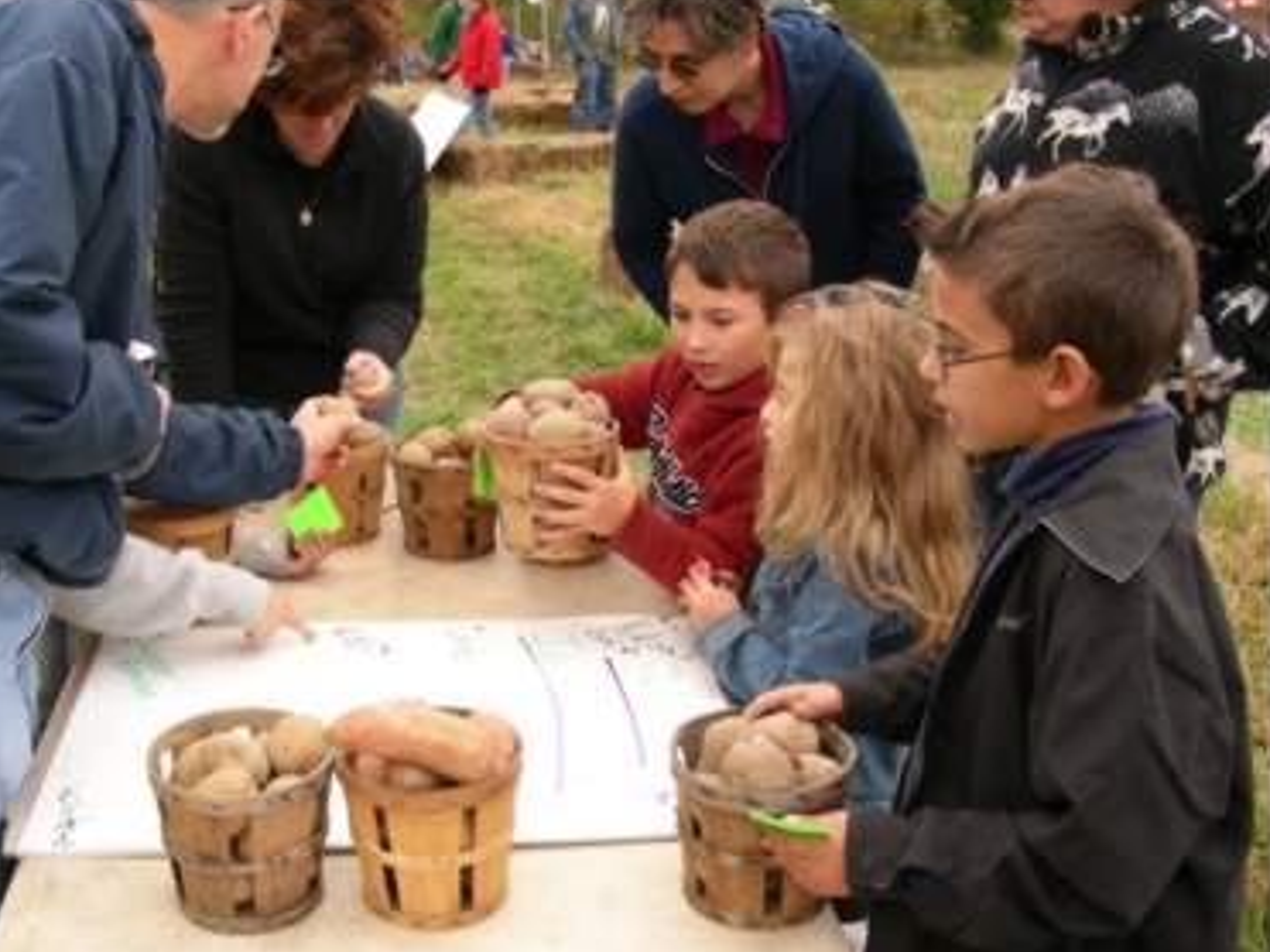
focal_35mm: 41
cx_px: 596
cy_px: 493
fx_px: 1504
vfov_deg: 35.1
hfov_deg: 45.8
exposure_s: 1/129
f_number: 4
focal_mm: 6.3
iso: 50
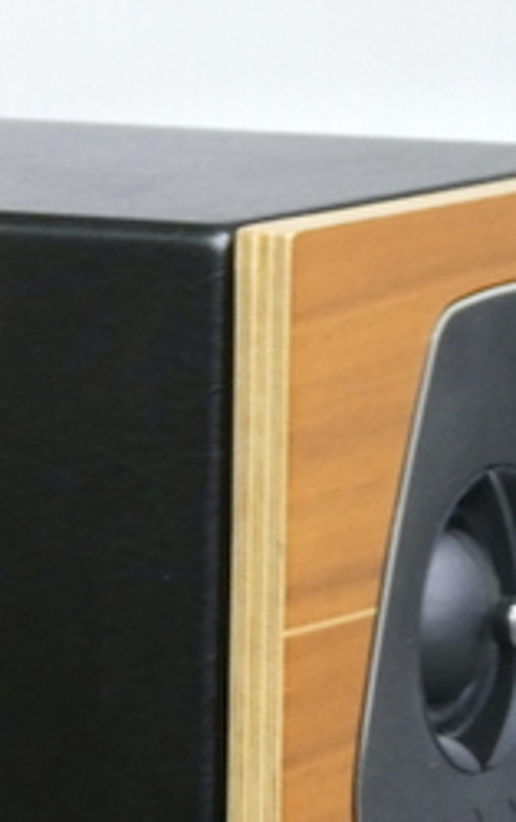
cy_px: 1059
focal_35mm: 321
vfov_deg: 6.5
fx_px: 7198
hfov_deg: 4.0
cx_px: -756
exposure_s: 1/4
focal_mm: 14.1
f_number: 4.7
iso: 200
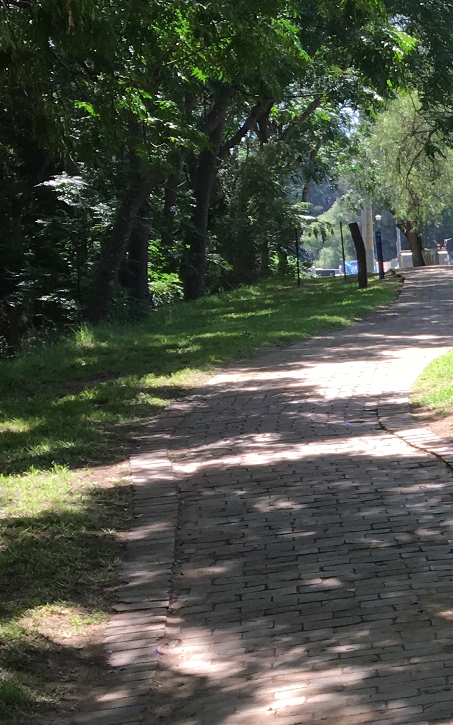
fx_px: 1759
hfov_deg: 13.3
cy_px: 540
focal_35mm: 89
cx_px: 808
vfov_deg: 23.1
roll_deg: +0.1
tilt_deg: -9.3
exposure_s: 1/323
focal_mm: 4.15
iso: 25
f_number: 2.2
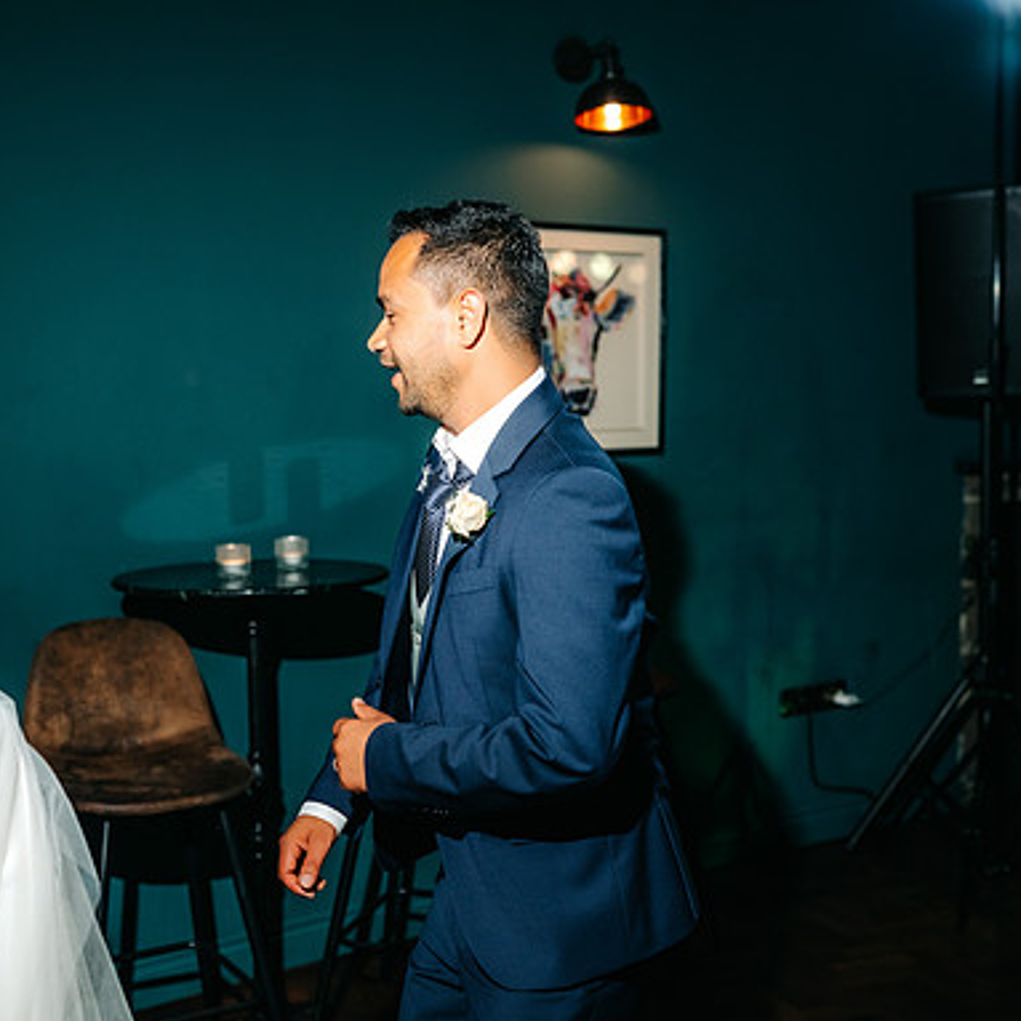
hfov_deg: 37.4
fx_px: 1502
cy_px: 513
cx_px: 400
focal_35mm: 45
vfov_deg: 37.6
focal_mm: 35
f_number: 2.5
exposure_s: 1/200
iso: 400
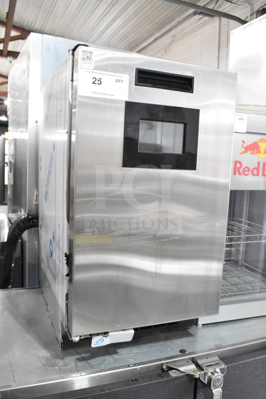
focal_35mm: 30
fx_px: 332
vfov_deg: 61.9
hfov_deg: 43.6
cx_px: 133
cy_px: 200
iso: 6400
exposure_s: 1/160
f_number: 6.3
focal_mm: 20
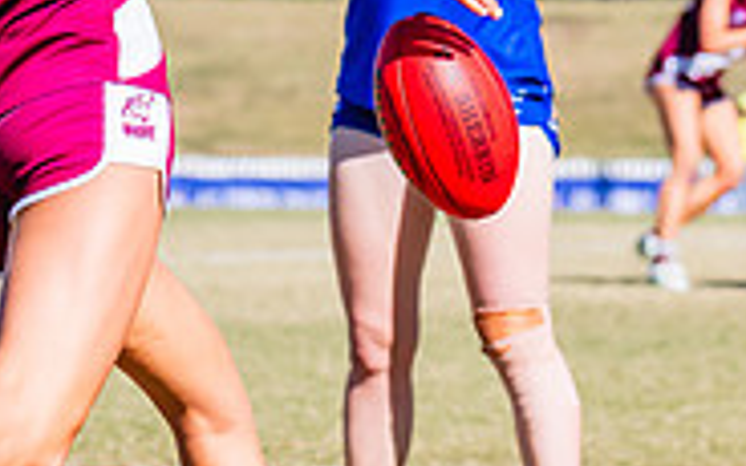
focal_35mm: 605
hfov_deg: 3.5
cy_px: 121
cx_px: 254
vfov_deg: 2.2
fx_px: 12300
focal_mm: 170
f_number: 9
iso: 800
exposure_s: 1/1600
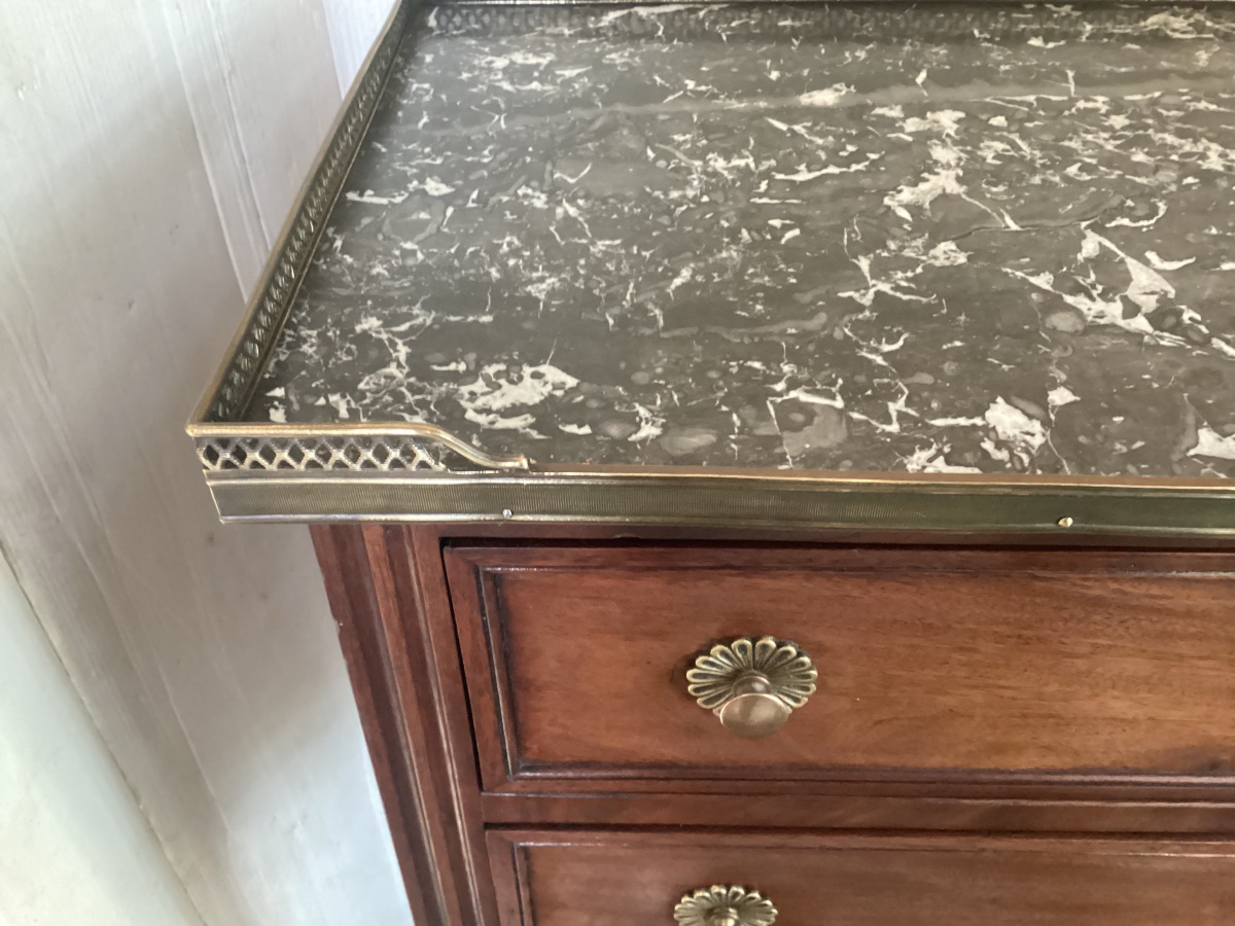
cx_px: 618
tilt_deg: -41.8
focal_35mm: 31
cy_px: 463
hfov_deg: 58.4
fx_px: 1106
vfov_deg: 45.4
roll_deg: -2.3
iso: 800
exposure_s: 1/15
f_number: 2.4
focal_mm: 3.3
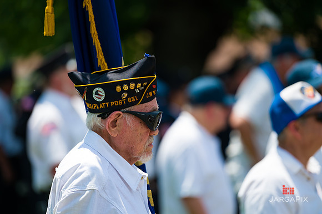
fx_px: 1788
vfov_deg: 6.9
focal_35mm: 200
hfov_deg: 10.3
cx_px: 161
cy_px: 107
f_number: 3.2
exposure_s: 1/2500
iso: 200
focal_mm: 200
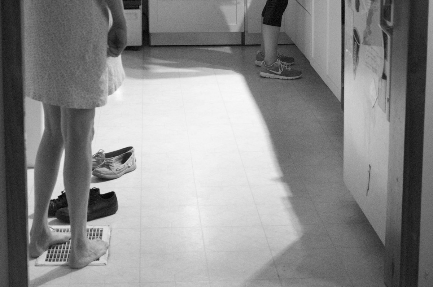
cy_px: -8
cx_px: 167
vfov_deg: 17.6
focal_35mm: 75
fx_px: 900
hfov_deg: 27.0
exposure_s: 1/125
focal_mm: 24
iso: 6400
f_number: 2.8
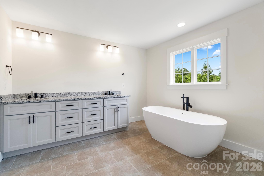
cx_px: 132
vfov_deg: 77.3
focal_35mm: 15
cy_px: 88
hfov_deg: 100.4
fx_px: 110
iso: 500
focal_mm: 10
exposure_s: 1/30
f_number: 7.1
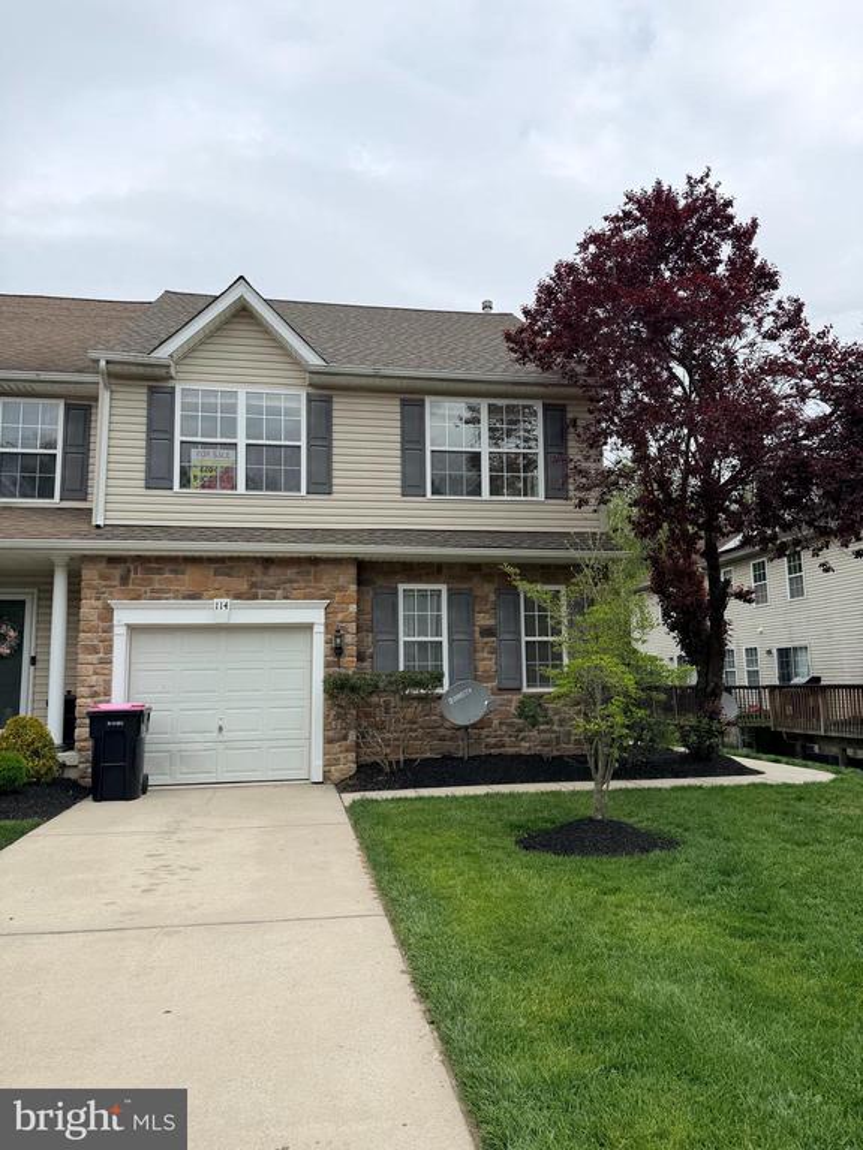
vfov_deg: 71.6
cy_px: 575
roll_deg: +0.2
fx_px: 798
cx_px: 432
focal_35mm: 24
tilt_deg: +7.2
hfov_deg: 56.8
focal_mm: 6.76
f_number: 1.78
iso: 80
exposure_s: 1/5714
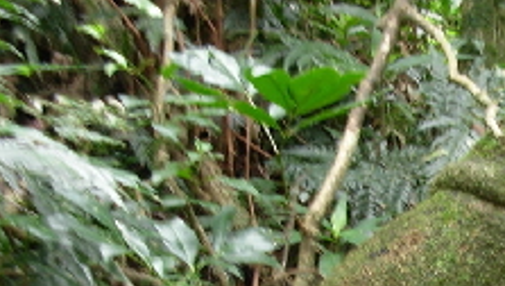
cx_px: 539
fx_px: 1193
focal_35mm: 89
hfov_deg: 22.7
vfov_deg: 13.1
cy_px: 395
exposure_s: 1/4
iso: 105
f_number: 2.9
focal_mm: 6.3
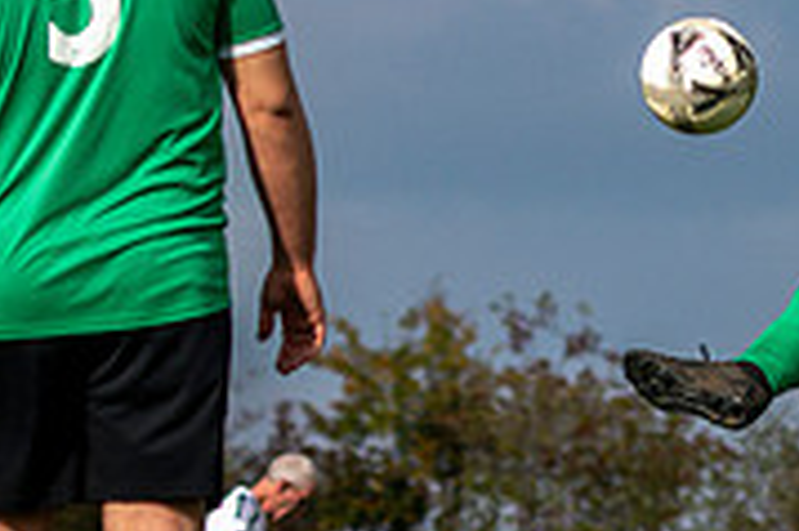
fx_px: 13016
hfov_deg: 3.5
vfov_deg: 2.3
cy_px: 238
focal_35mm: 587
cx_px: 922
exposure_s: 1/6400
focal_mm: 85
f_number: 2.8
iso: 200
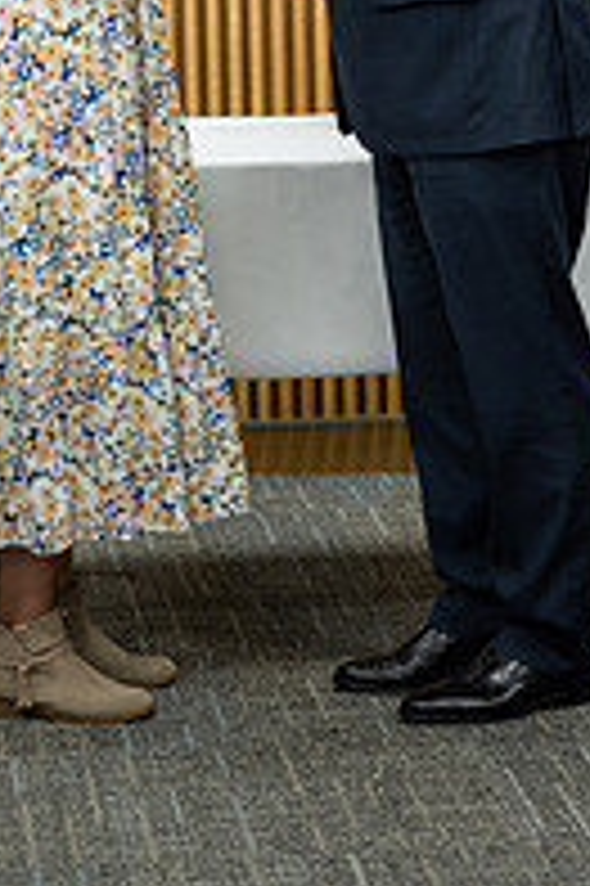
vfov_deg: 12.6
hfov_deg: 8.6
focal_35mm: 160
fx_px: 3940
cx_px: 279
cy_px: -112
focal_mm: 70
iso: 400
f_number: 2.8
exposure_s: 1/100
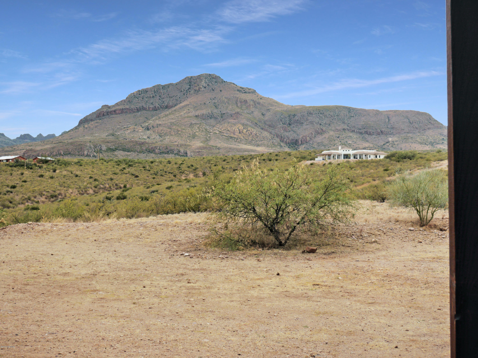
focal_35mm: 46
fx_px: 635
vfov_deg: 31.5
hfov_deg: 41.2
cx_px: 239
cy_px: 179
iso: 160
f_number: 6.3
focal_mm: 23
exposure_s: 1/500
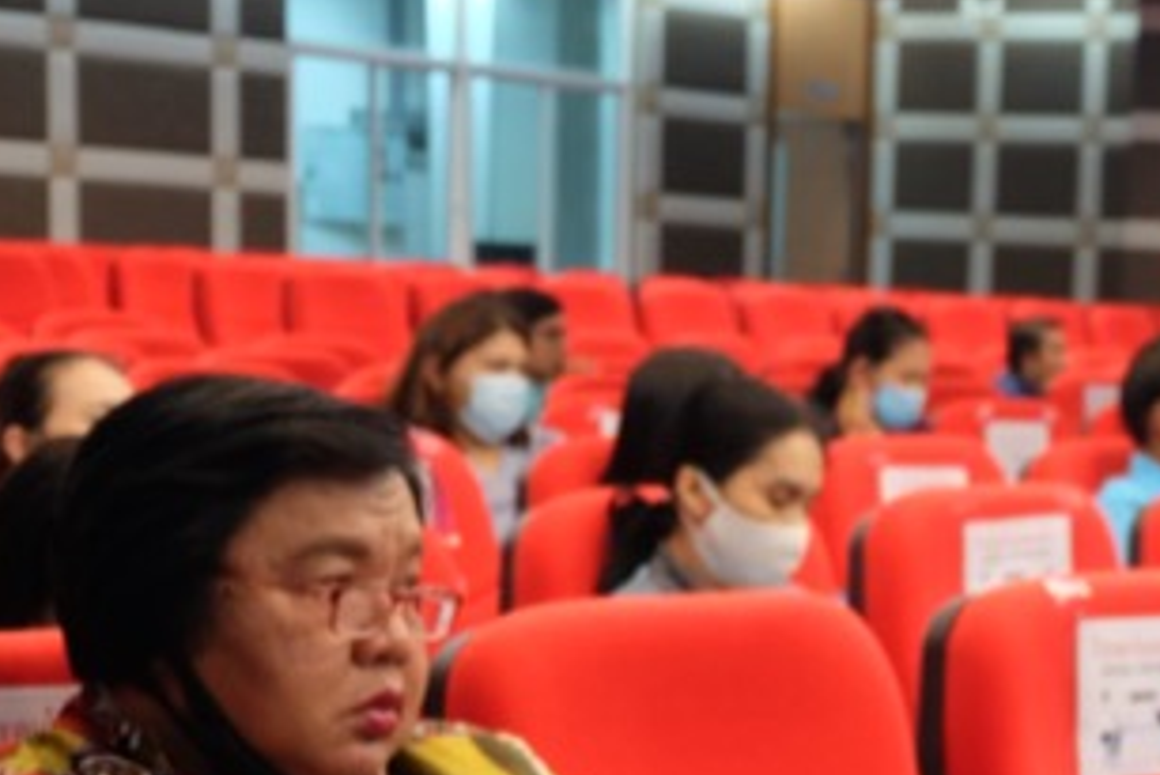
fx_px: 3449
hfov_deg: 18.3
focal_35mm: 107
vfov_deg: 12.4
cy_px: 1004
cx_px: 1330
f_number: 4
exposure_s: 1/17
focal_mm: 21.1
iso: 400
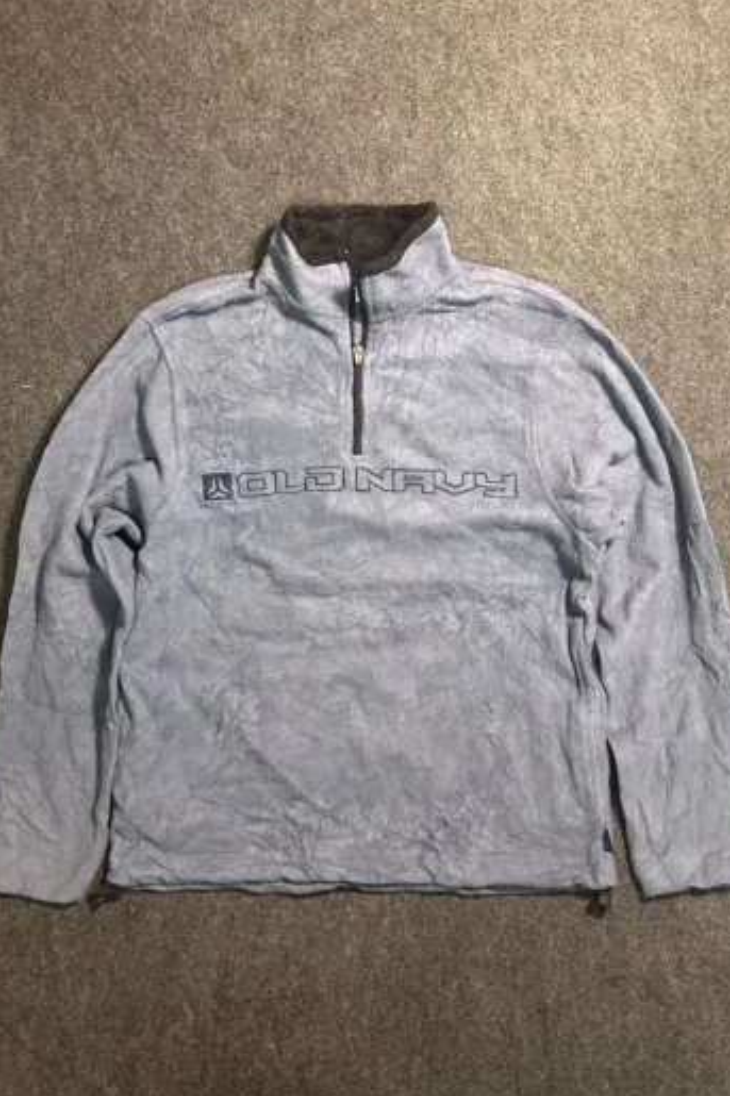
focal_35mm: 28
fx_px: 852
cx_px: 370
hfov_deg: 46.4
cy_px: 548
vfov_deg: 65.5
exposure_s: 1/50
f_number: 1.5
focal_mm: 5.7
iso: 250
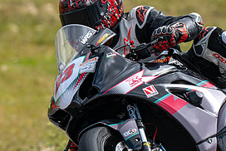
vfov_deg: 1.4
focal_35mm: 988
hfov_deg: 2.1
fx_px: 6209
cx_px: 214
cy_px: 145
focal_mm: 400
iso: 220
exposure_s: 1/1250
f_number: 6.3
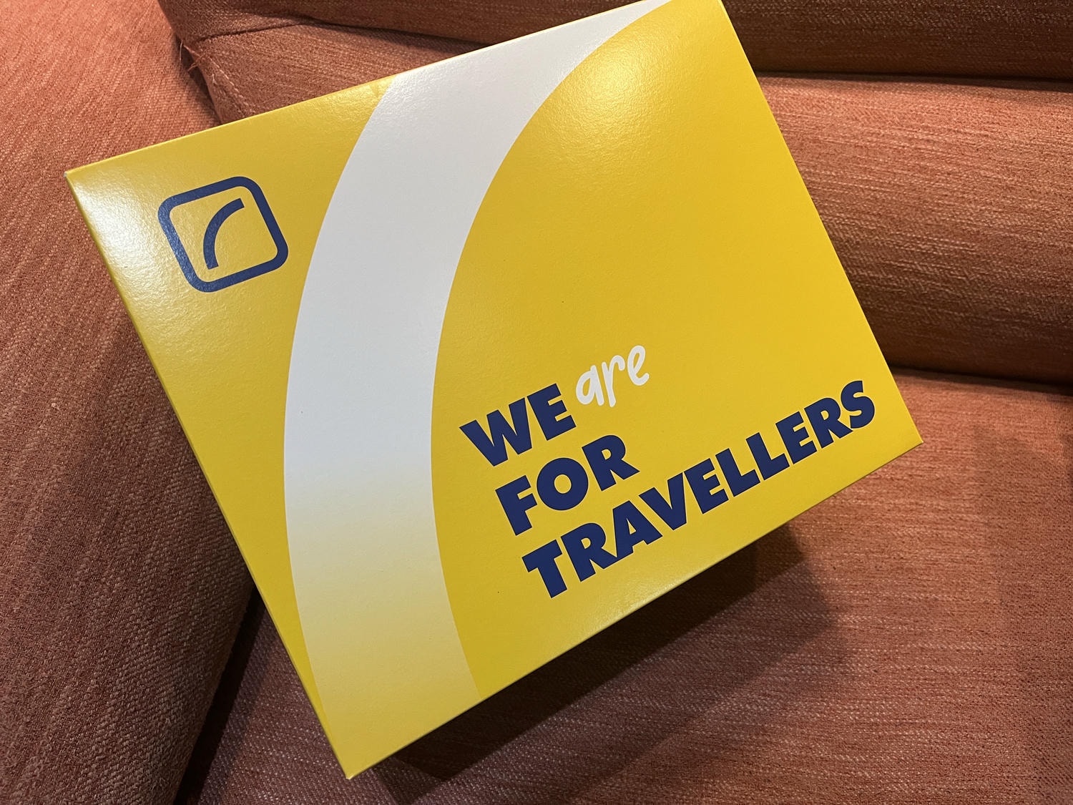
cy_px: 402
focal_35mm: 26
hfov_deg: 67.3
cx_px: 536
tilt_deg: -55.2
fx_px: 806
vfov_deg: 53.1
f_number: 1.6
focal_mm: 5.1
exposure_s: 1/60
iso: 200
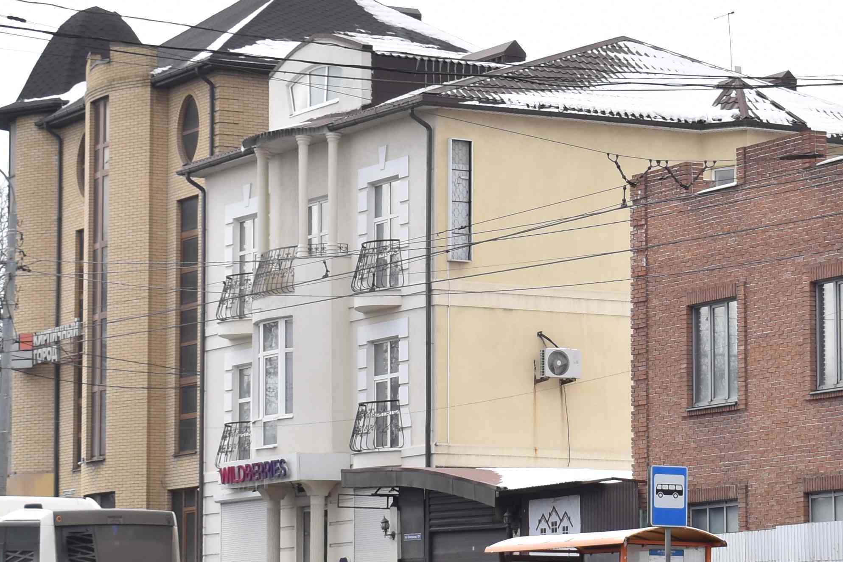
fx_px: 3606
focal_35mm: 154
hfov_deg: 13.3
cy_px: 311
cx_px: 638
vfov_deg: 8.9
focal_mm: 34
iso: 100
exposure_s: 1/320
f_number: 5
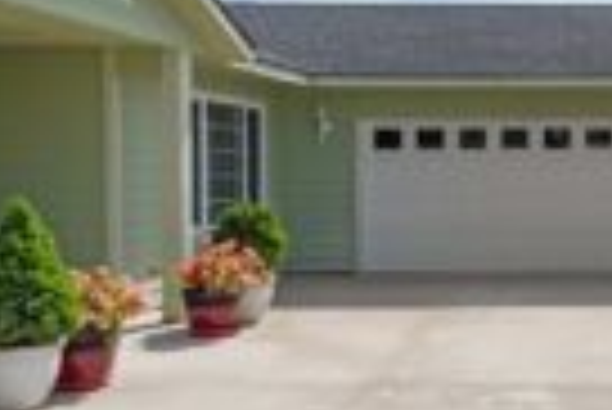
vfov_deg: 25.5
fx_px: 902
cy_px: 169
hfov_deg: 33.0
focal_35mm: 53
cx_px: 666
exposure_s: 1/3200
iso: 100
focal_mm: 18
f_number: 7.1
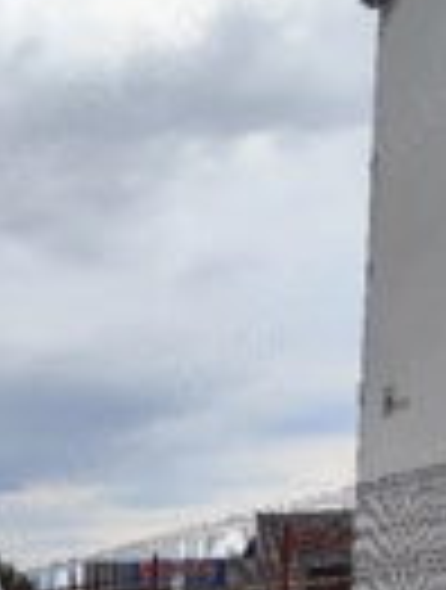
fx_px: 1197
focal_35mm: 70
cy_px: 829
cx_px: -122
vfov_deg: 23.4
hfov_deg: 19.6
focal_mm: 6.19
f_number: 1.65
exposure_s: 1/714
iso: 50
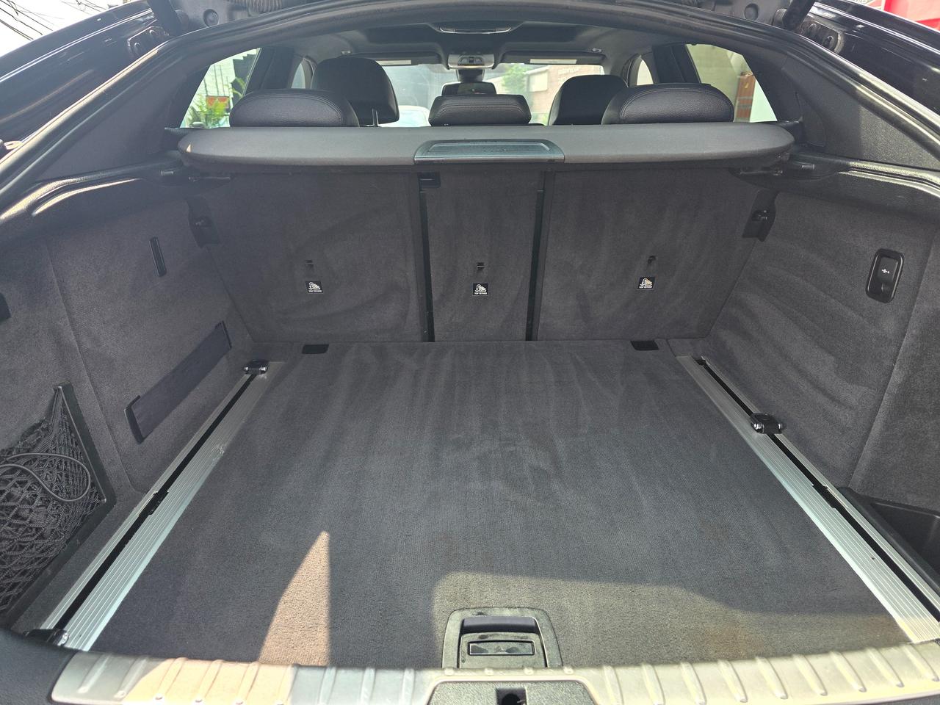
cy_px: 352
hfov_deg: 73.9
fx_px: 625
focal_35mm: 23
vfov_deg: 58.9
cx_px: 470
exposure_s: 1/359
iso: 50
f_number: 1.7
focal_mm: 6.3
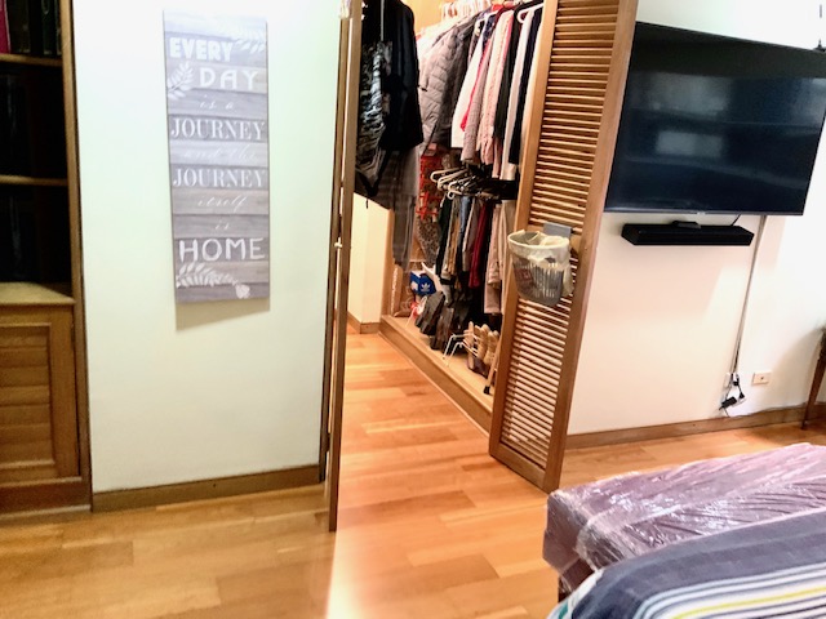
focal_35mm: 29
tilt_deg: -15.4
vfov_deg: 48.2
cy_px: 310
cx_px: 413
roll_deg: -3.0
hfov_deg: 61.7
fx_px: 692
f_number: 1.8
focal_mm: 3
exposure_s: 1/60
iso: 250
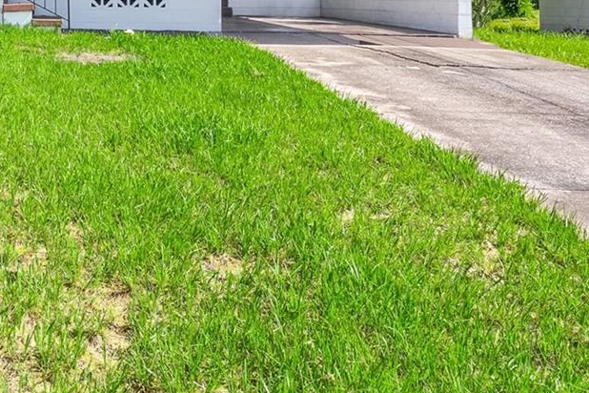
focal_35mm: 45
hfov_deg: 37.5
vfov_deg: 27.2
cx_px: -40
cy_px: -50
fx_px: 733
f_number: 9
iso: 250
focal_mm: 17.3
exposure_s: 1/160
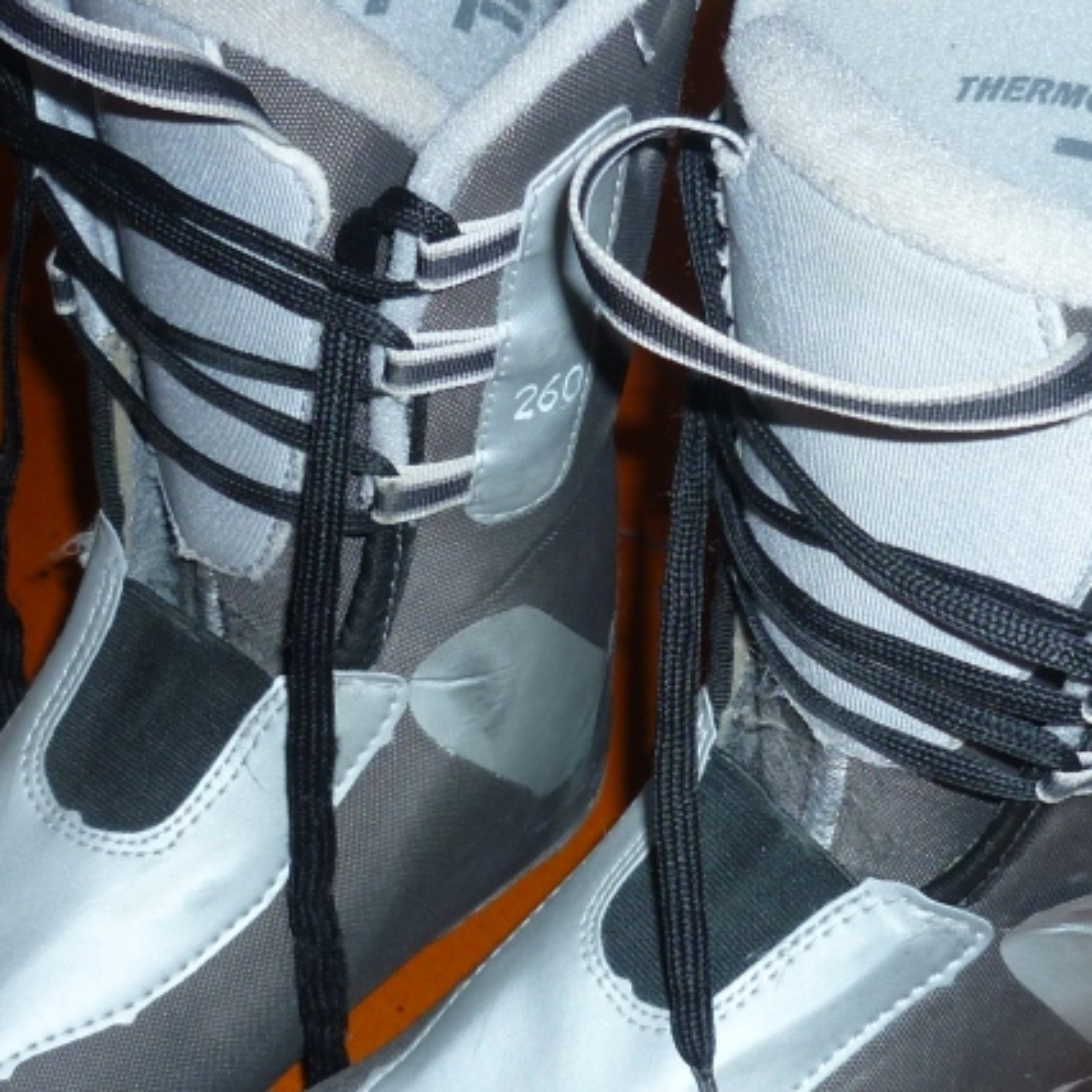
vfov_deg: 24.6
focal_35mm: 70
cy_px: 611
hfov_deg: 24.6
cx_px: 662
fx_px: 2498
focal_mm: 5.5
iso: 100
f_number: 2.8
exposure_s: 1/30
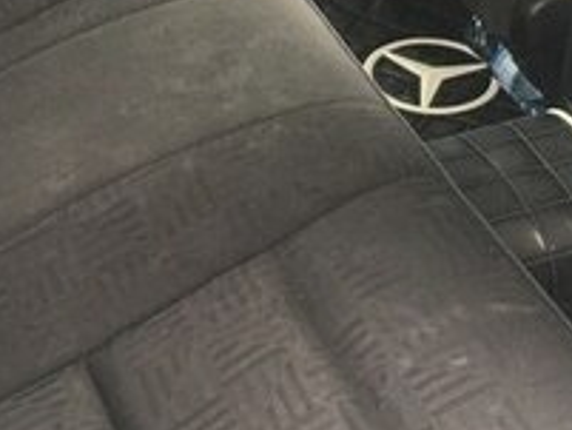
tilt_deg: -28.7
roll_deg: -2.7
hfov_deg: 20.6
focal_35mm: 95
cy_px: -67
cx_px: 359
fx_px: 1571
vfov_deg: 15.1
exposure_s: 1/33
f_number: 2.2
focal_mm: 4.15
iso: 50
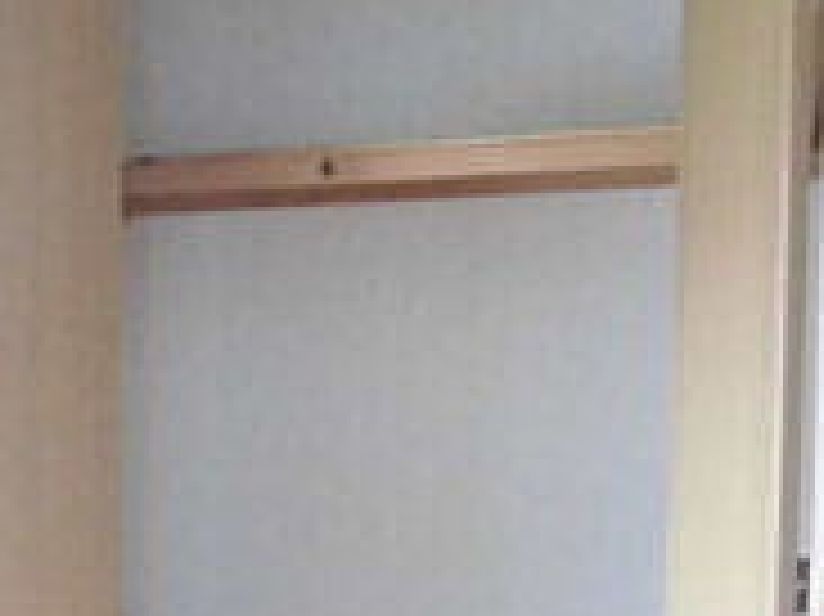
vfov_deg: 15.6
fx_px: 2165
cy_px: 746
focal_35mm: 91
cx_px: 108
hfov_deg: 21.2
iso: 800
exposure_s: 1/13
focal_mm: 4.7
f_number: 2.8
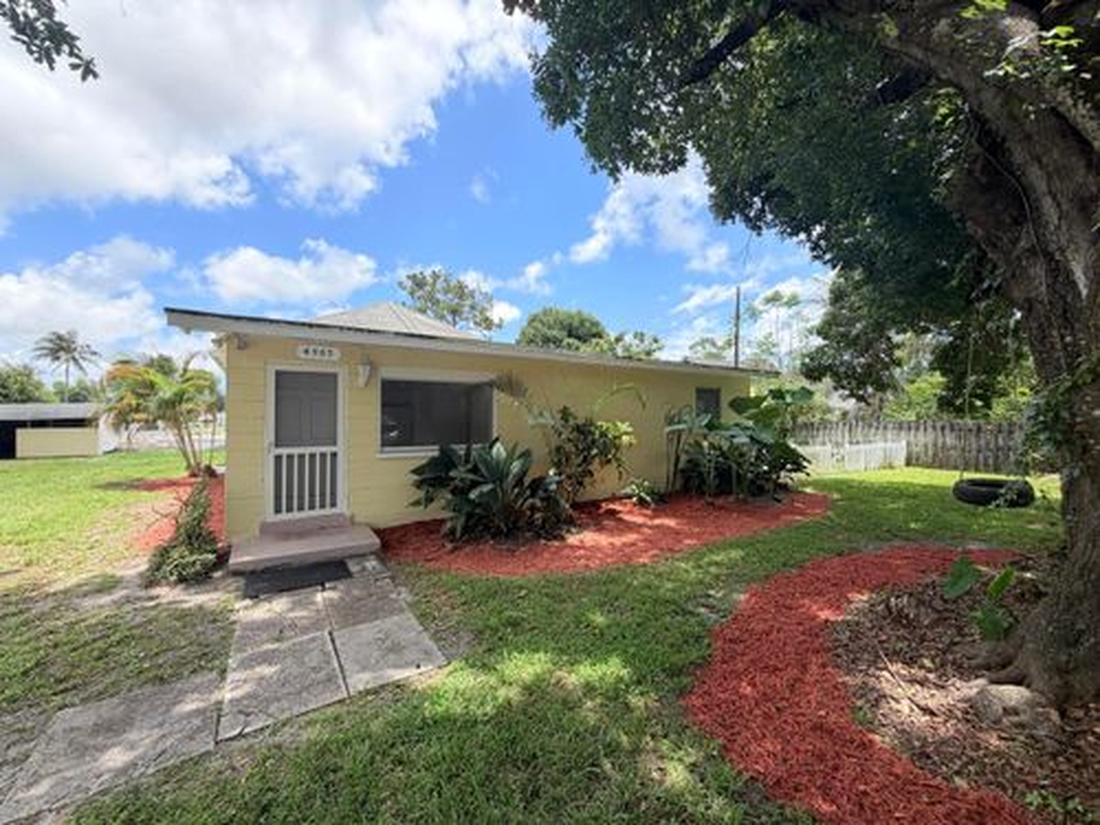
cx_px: 550
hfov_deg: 102.1
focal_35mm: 14
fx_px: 445
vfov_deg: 85.7
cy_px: 412
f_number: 2.2
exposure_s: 1/770
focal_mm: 2.22
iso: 32
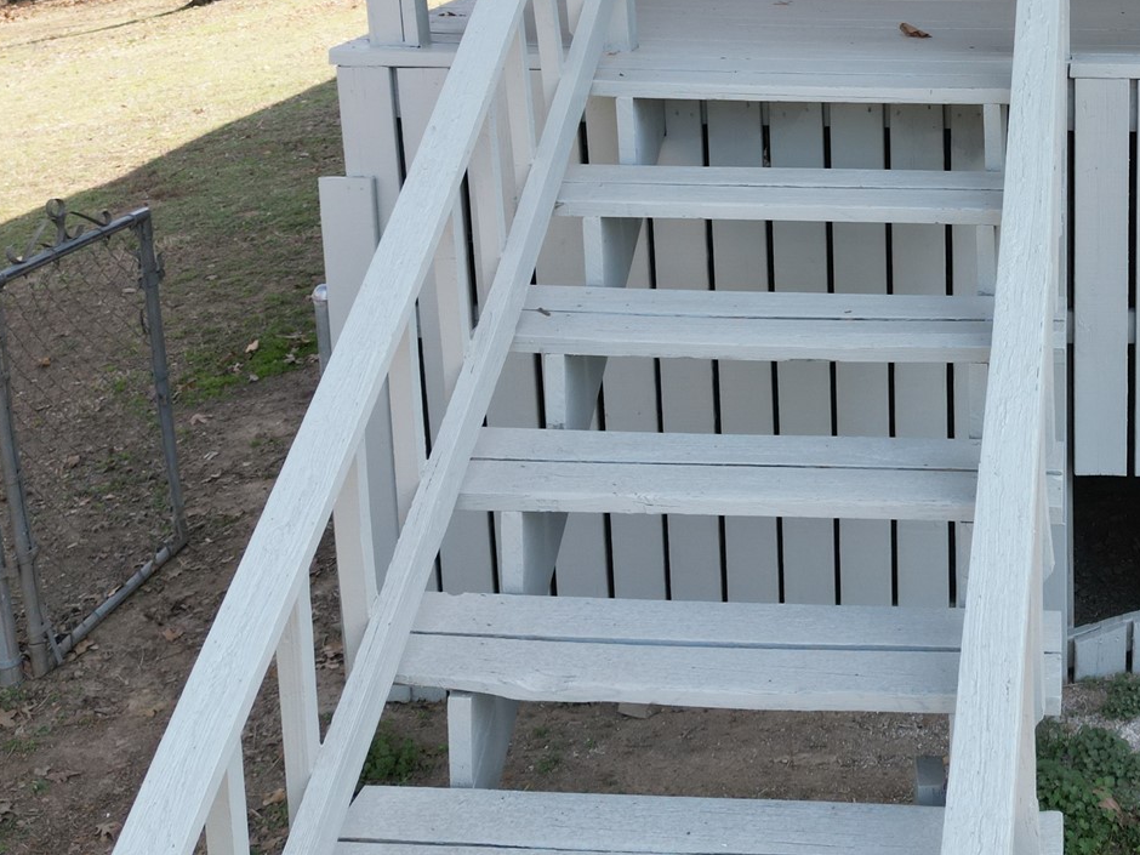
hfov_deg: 37.1
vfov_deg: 28.7
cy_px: 119
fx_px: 1614
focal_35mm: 49
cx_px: 962
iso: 160
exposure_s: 1/800
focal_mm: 6.72
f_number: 1.7
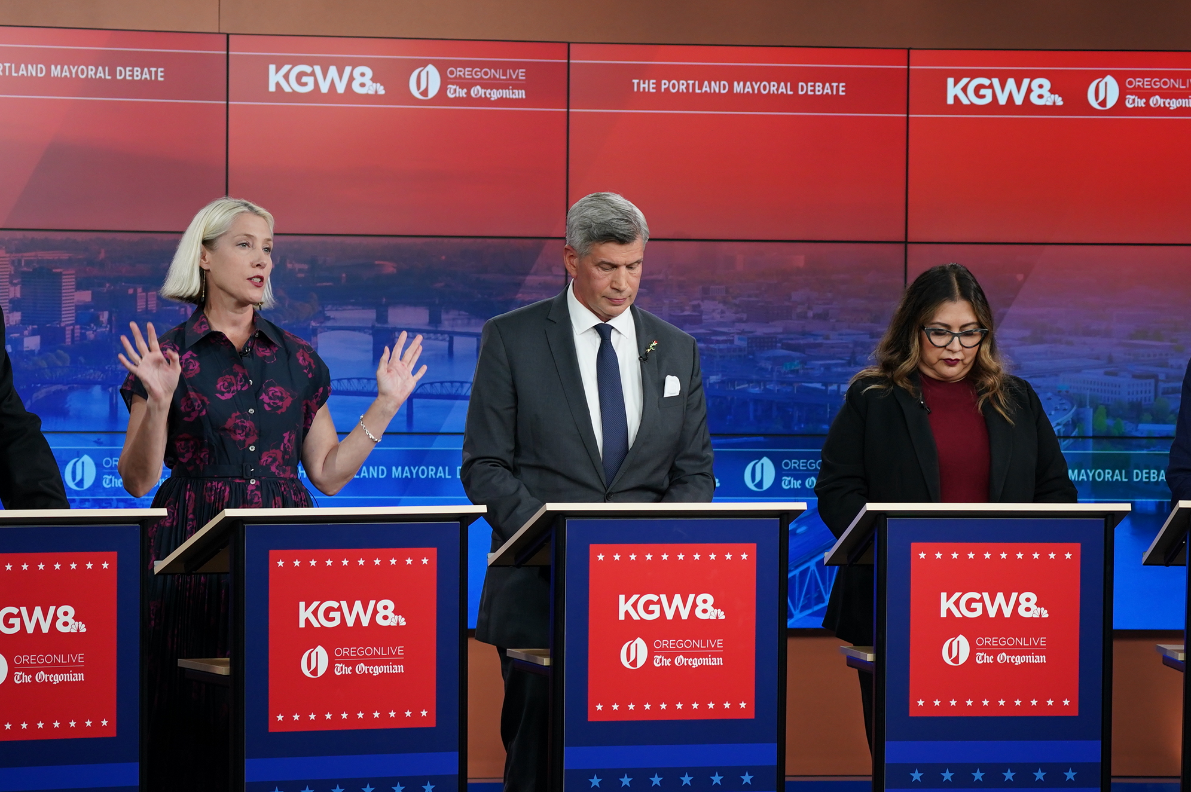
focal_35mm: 151
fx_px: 4992
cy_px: 566
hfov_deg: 13.6
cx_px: 577
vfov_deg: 9.1
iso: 1000
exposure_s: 1/100
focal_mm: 100
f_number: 5.6
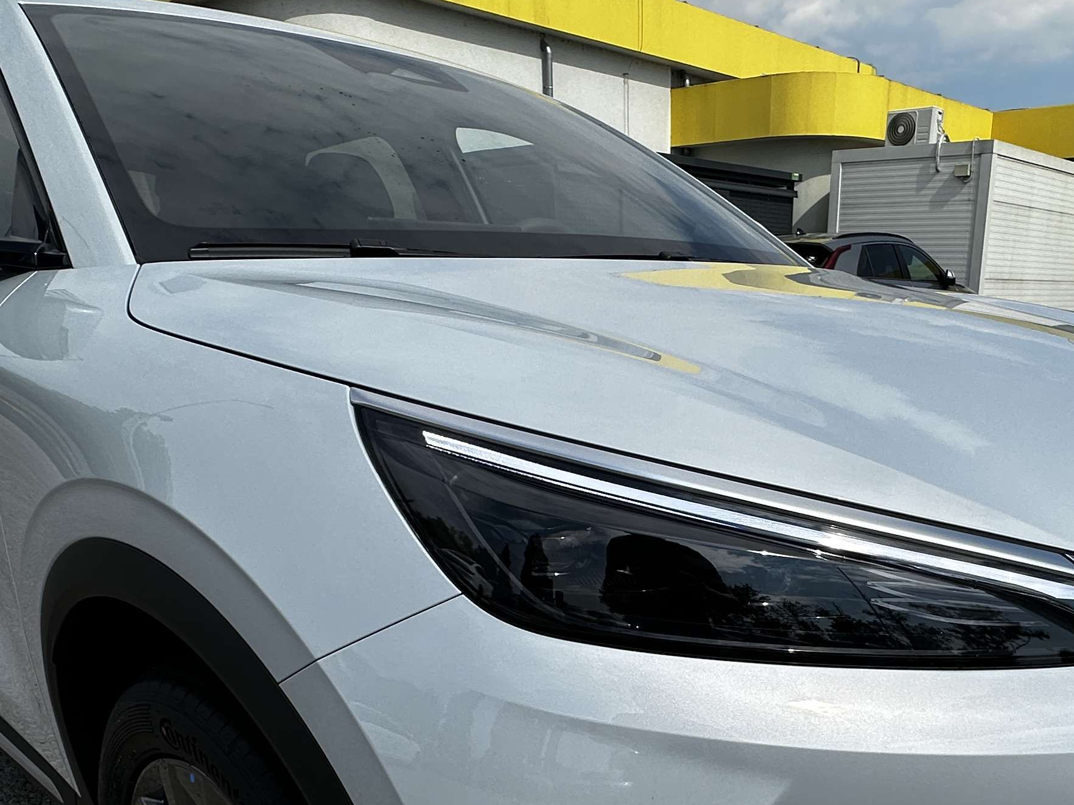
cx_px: 662
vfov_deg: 42.9
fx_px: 993
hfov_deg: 56.2
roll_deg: -0.2
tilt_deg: -17.0
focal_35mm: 32
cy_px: 593
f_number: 2.2
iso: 50
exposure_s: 1/3861
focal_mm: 2.22
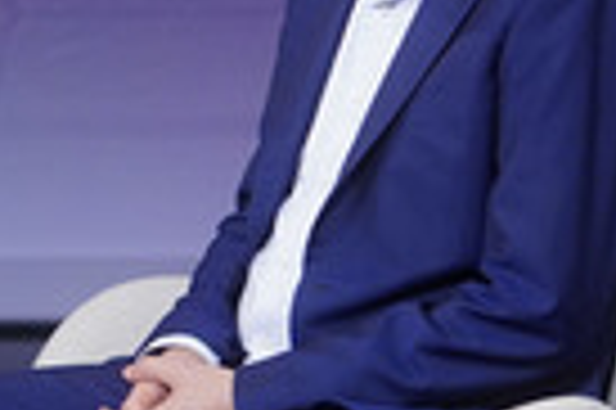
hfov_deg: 13.1
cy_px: 203
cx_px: -335
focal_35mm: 148
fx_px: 2529
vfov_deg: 9.2
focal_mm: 30
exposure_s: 1/320
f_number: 1.8
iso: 640
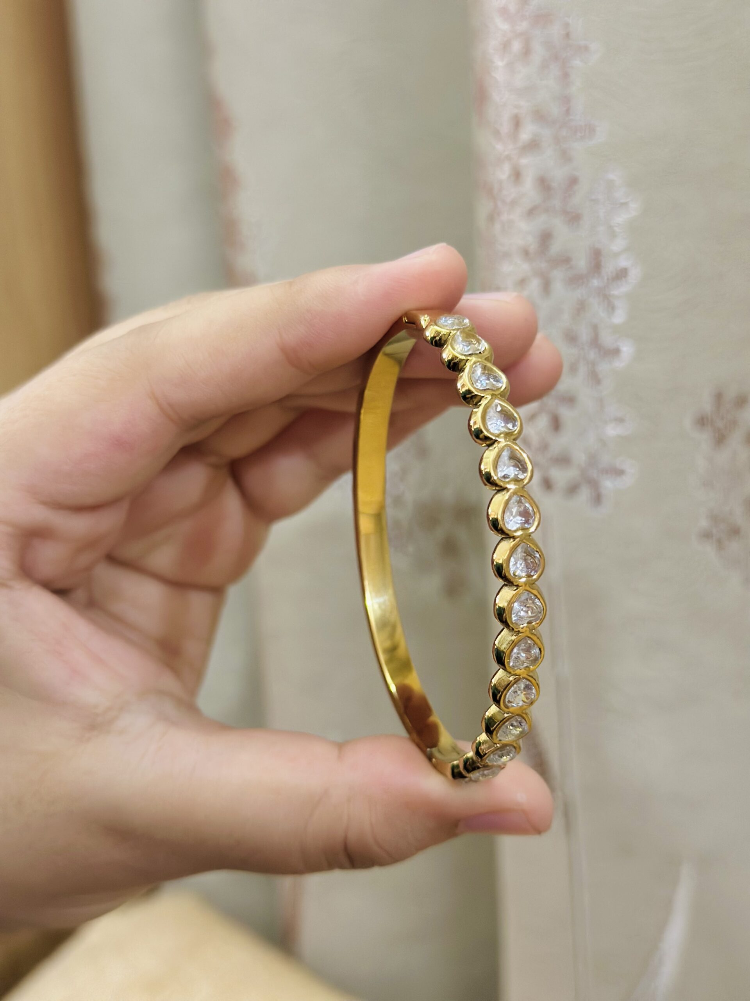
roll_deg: +2.4
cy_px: 500
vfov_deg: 39.7
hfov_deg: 30.3
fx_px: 1387
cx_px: 375
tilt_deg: -8.4
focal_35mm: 48
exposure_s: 1/33
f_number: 1.78
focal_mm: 6.86
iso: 320
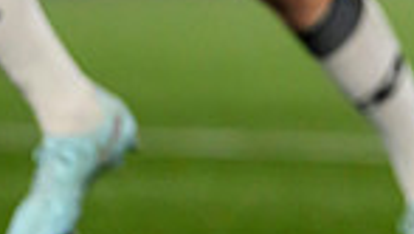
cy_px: -378
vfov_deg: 0.6
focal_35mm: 1923
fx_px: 21129
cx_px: 775
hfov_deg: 1.1
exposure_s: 1/2500
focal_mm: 400
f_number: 3.2
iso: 5000
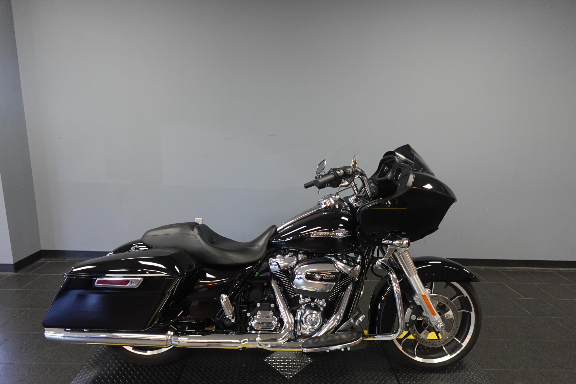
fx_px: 320
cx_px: 288
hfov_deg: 84.0
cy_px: 192
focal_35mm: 20
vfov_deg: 61.9
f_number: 2
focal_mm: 7.6
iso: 640
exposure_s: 1/80
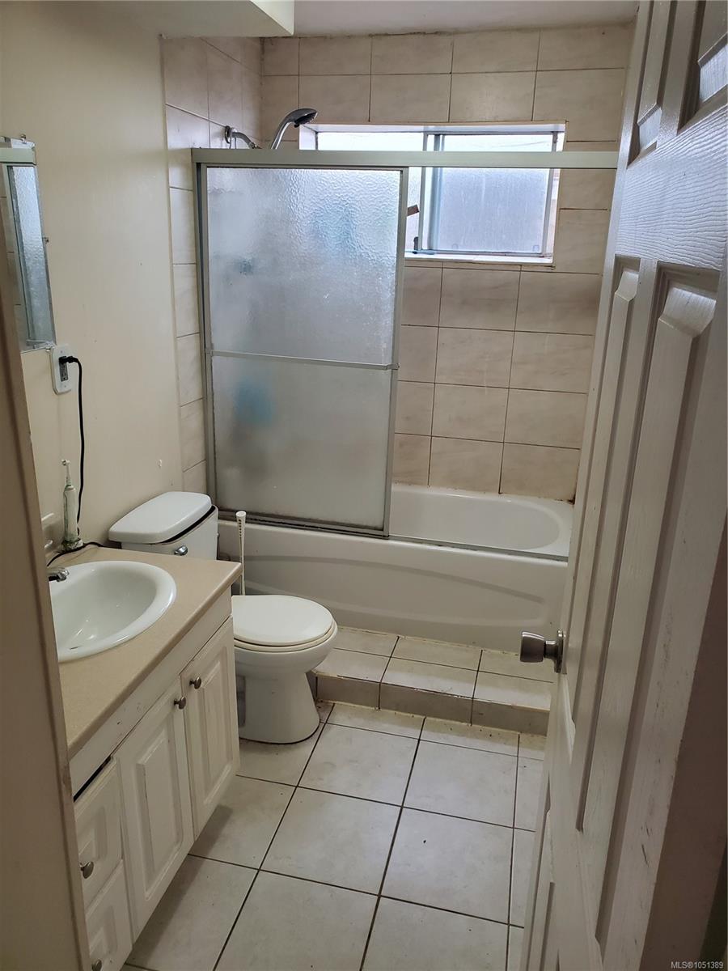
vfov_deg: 67.3
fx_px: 729
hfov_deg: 53.1
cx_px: 364
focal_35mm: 26
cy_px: 486
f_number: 2.4
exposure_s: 1/40
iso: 200
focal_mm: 4.3
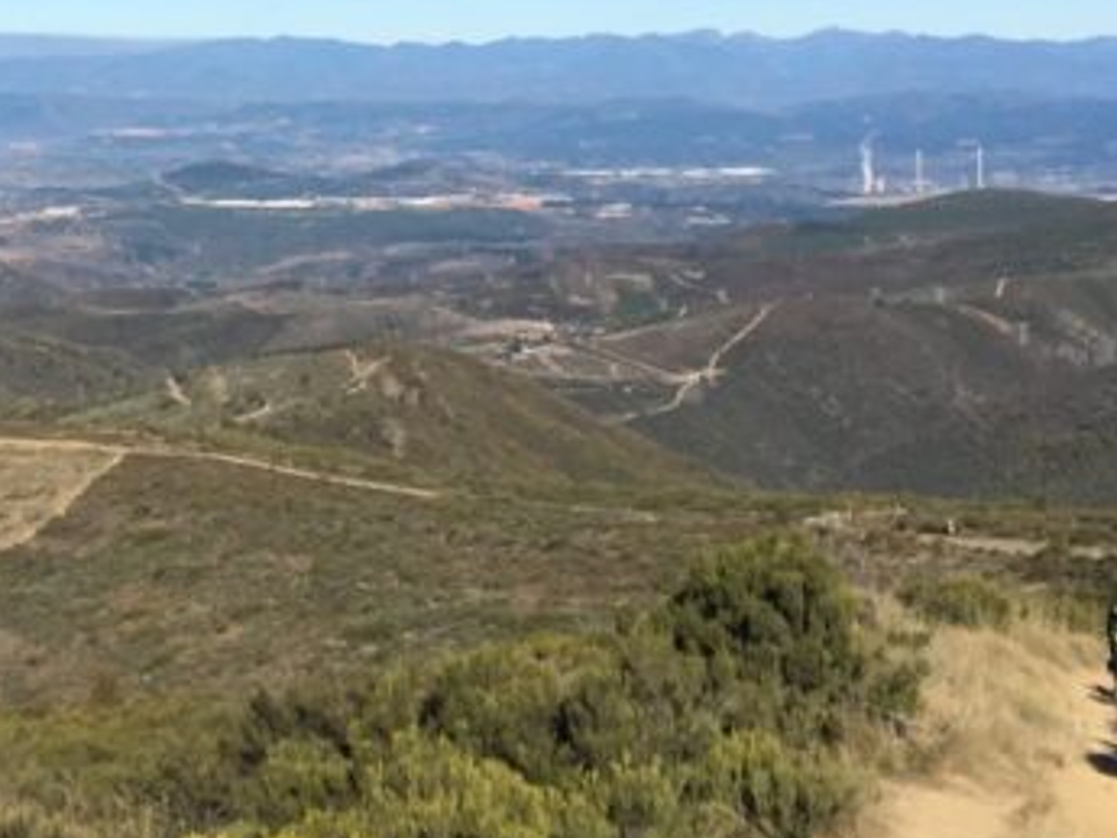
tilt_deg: +4.3
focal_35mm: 86
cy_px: -100
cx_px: 36
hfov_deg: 22.0
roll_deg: +0.6
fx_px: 2776
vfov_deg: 16.6
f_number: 2.2
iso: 25
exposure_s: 1/2564
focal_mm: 4.15
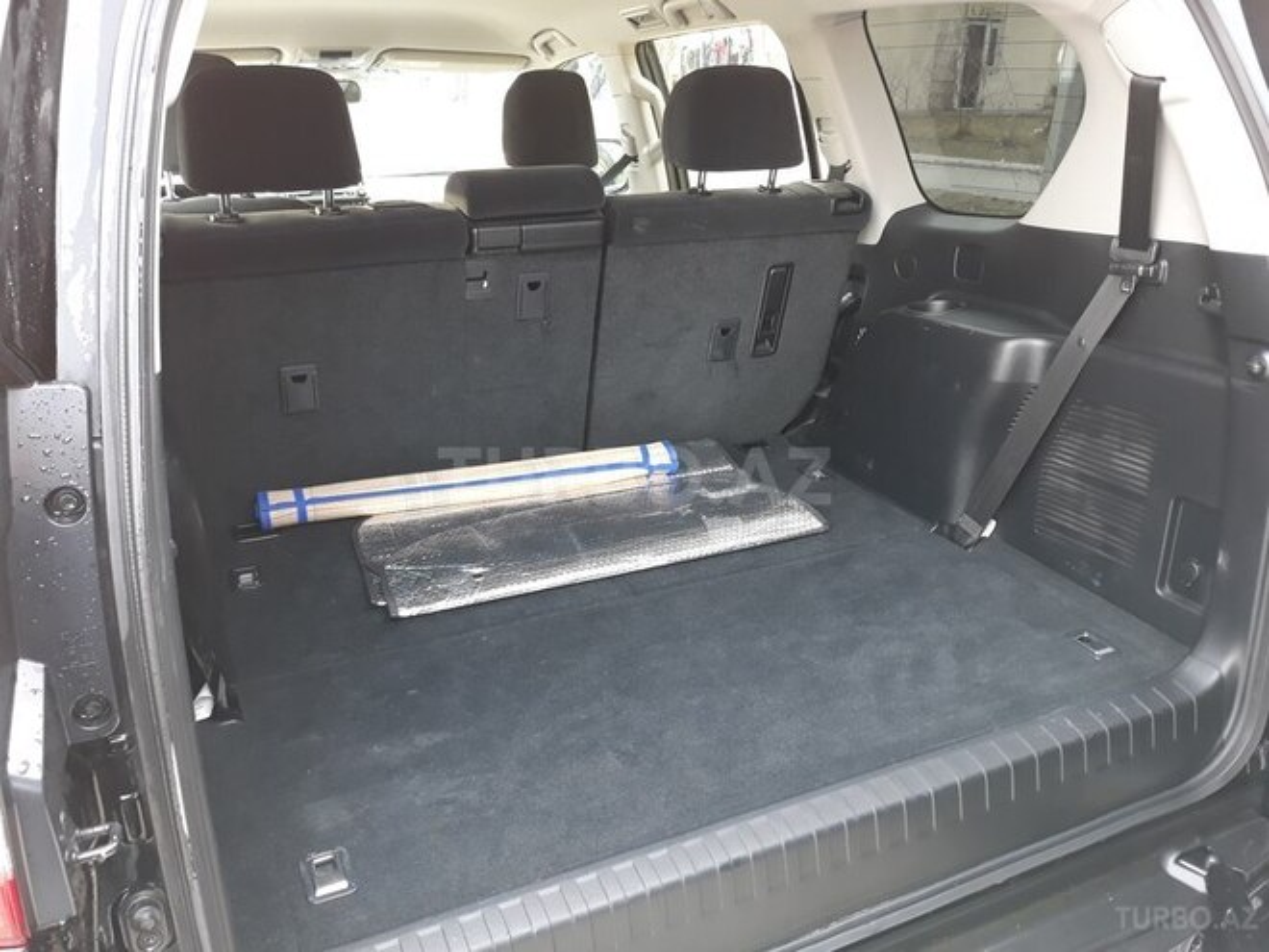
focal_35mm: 27
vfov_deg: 51.4
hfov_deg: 65.3
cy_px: 476
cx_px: 634
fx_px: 990
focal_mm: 3.71
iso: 100
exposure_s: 1/50
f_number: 1.7
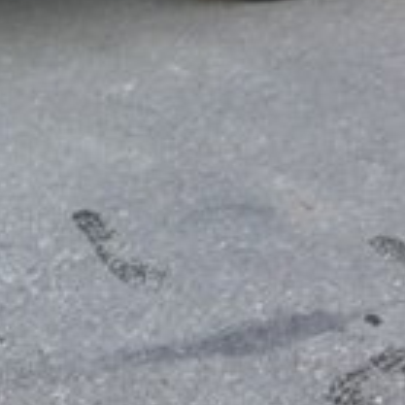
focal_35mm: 122
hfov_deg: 13.1
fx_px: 1615
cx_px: -286
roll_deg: -3.5
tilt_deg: -17.6
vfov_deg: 13.4
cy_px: -211
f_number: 2.2
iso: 25
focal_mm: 4.15
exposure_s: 1/50
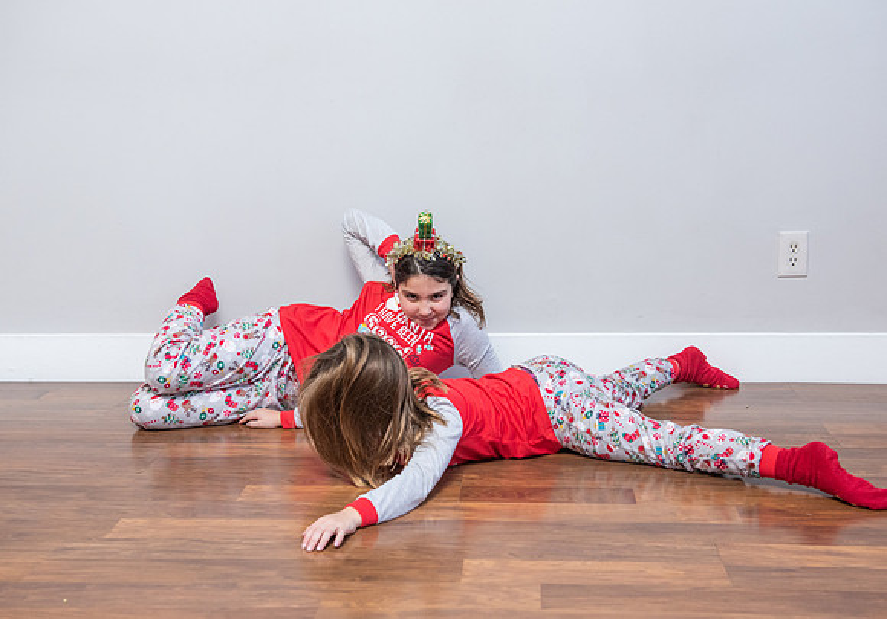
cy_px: 310
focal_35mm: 50
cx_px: 464
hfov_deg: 38.9
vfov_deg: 27.7
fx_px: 1256
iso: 1000
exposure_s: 1/200
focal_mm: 48
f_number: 5
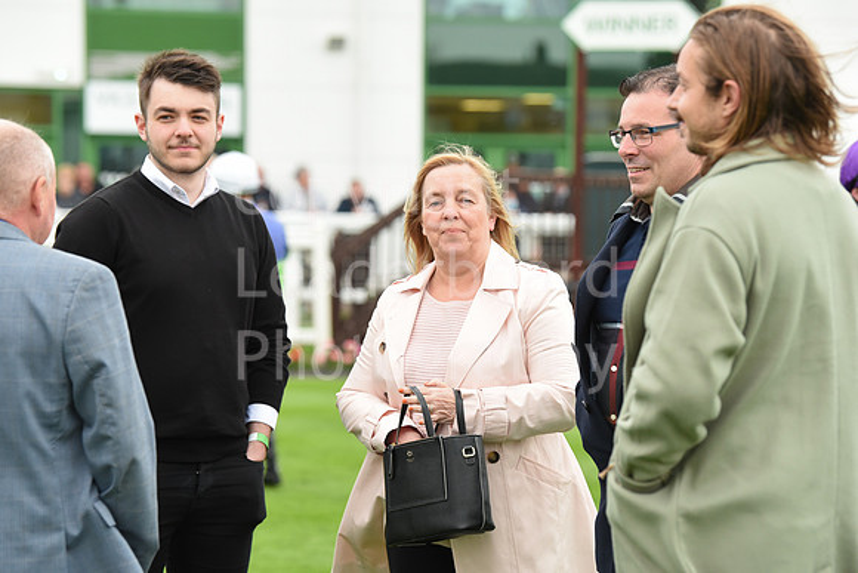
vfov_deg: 10.2
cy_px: 286
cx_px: 429
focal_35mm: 135
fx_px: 3218
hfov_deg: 15.2
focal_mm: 135
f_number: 4.5
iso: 1600
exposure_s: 1/160
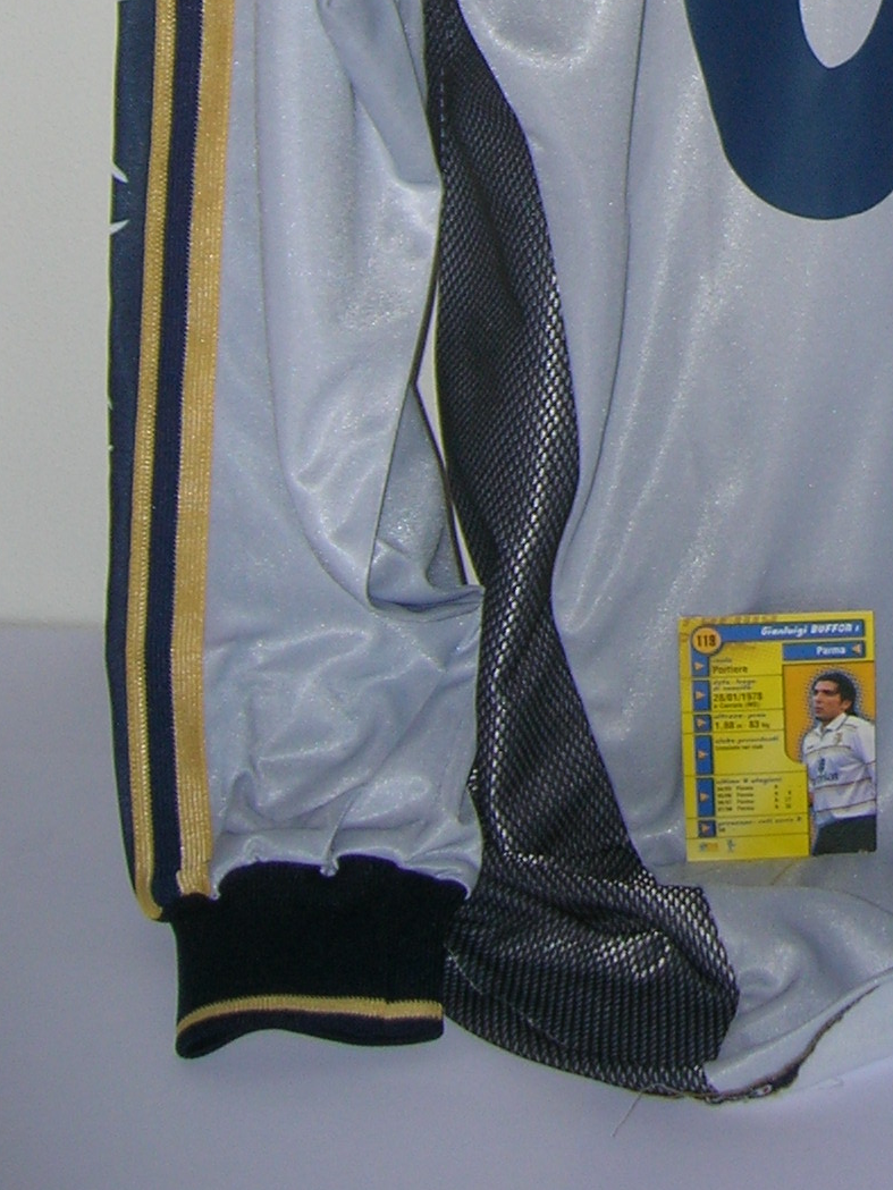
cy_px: -178
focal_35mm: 84
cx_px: 1014
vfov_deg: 21.8
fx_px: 2889
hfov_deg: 16.9
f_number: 2.9
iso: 50
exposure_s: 1/60.1
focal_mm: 5.7
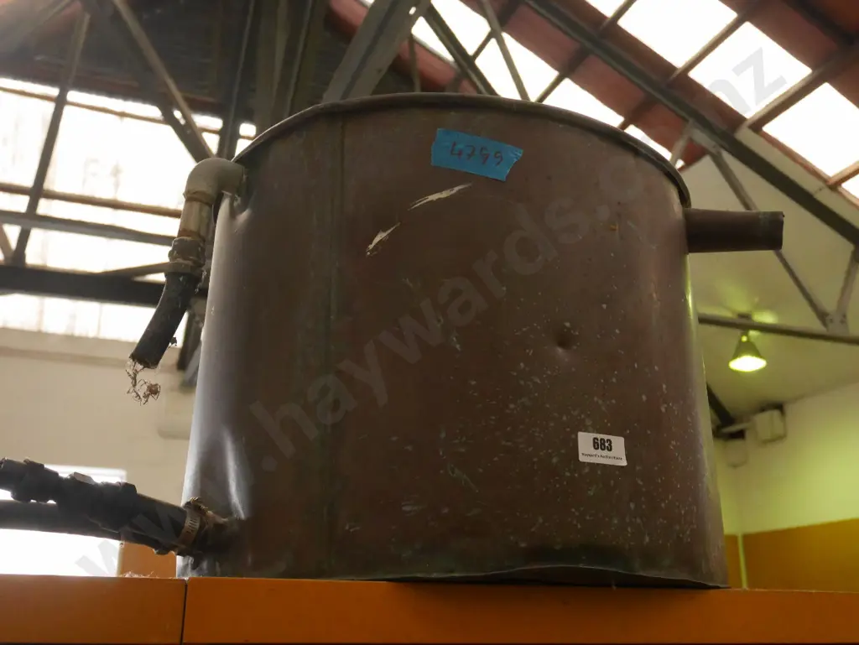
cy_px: 322
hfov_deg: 51.3
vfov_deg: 39.7
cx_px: 430
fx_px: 894
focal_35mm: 36
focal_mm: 18
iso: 3200
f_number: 4.2
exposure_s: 1/200
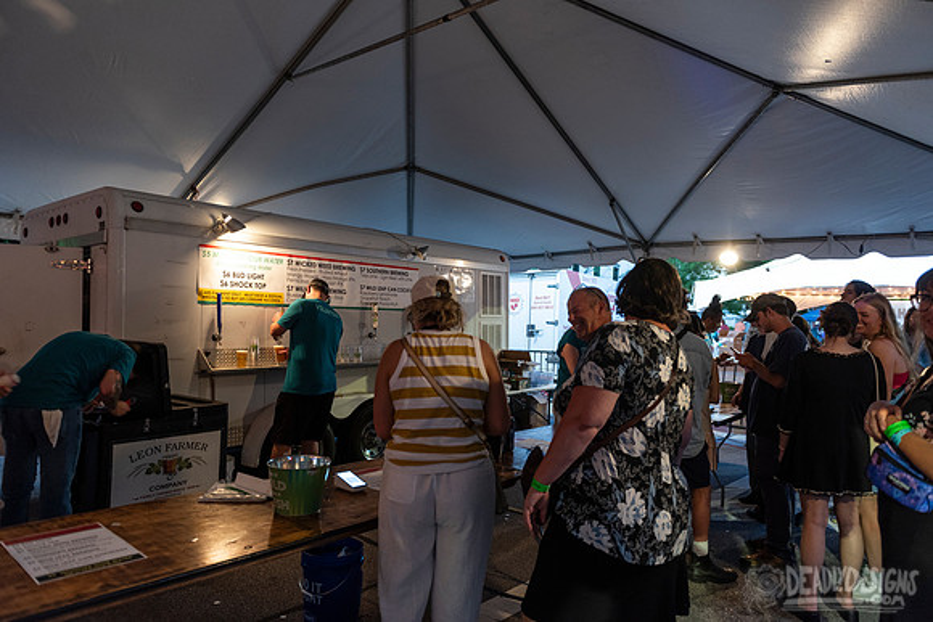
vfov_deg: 53.2
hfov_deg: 73.7
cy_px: 311
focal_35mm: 24
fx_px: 622
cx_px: 466
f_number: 3.2
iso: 1250
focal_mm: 24
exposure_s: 1/40
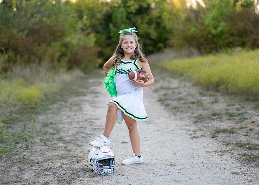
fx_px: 456
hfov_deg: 31.7
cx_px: 125
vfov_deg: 22.9
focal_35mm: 62
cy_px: 98
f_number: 1.2
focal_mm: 50
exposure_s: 1/1000
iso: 100
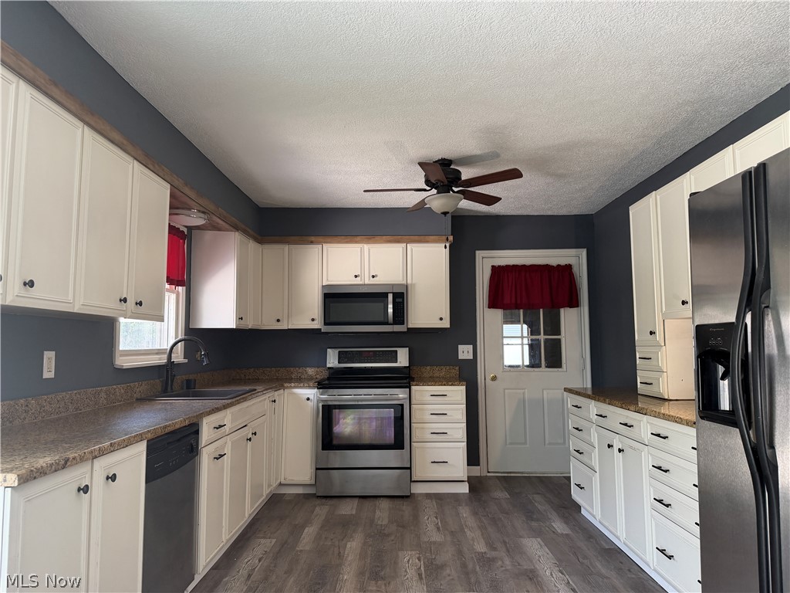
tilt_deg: +4.0
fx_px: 548
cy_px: 296
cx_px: 395
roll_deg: +1.0
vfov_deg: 56.8
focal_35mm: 24
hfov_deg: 71.6
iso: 200
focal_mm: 6.76
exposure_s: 1/174
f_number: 1.78
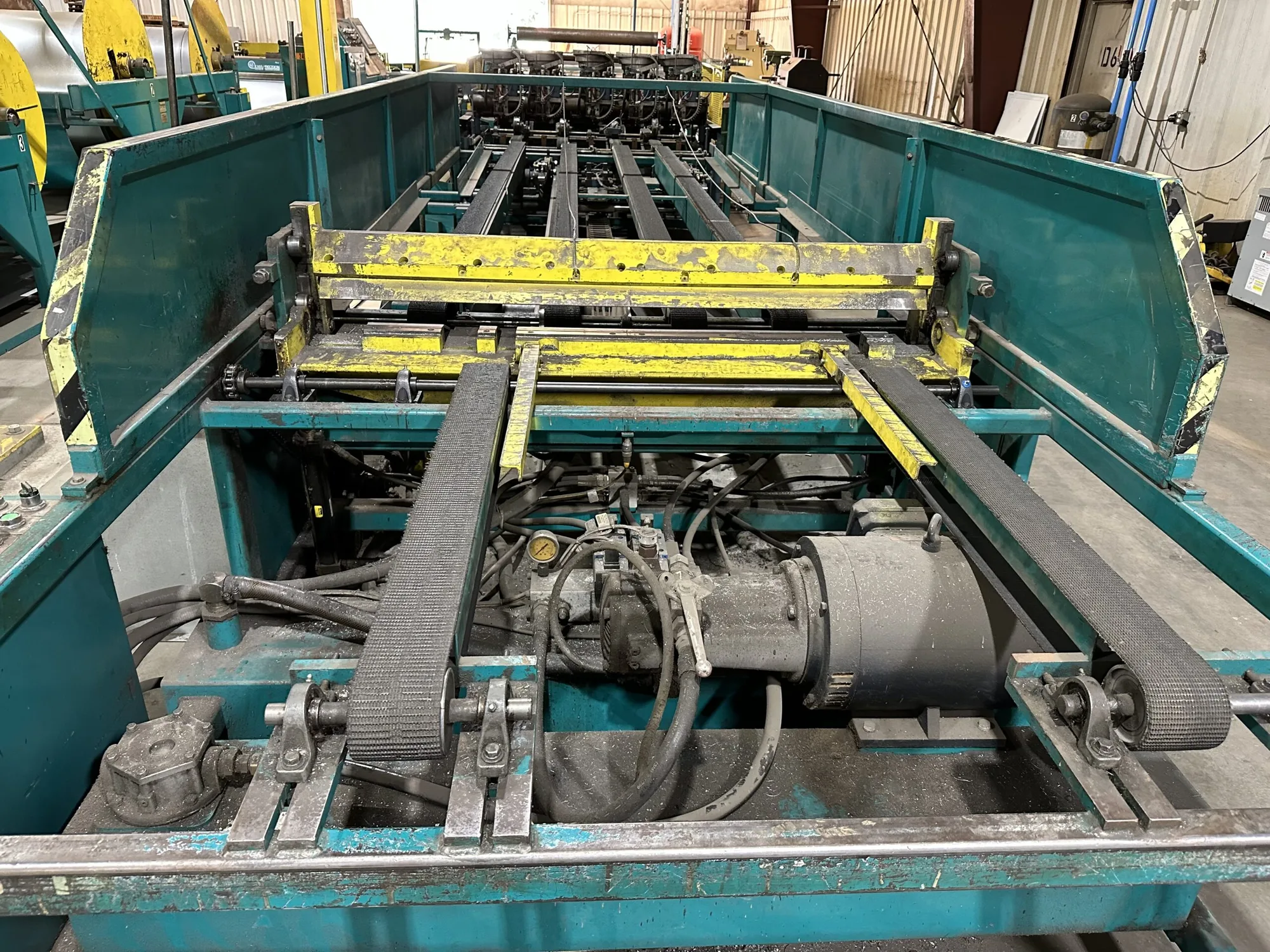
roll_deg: -1.6
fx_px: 881
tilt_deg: -26.0
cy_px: 476
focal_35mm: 24
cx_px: 635
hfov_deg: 71.6
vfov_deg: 56.8
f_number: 1.78
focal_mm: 6.86
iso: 400
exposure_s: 1/60
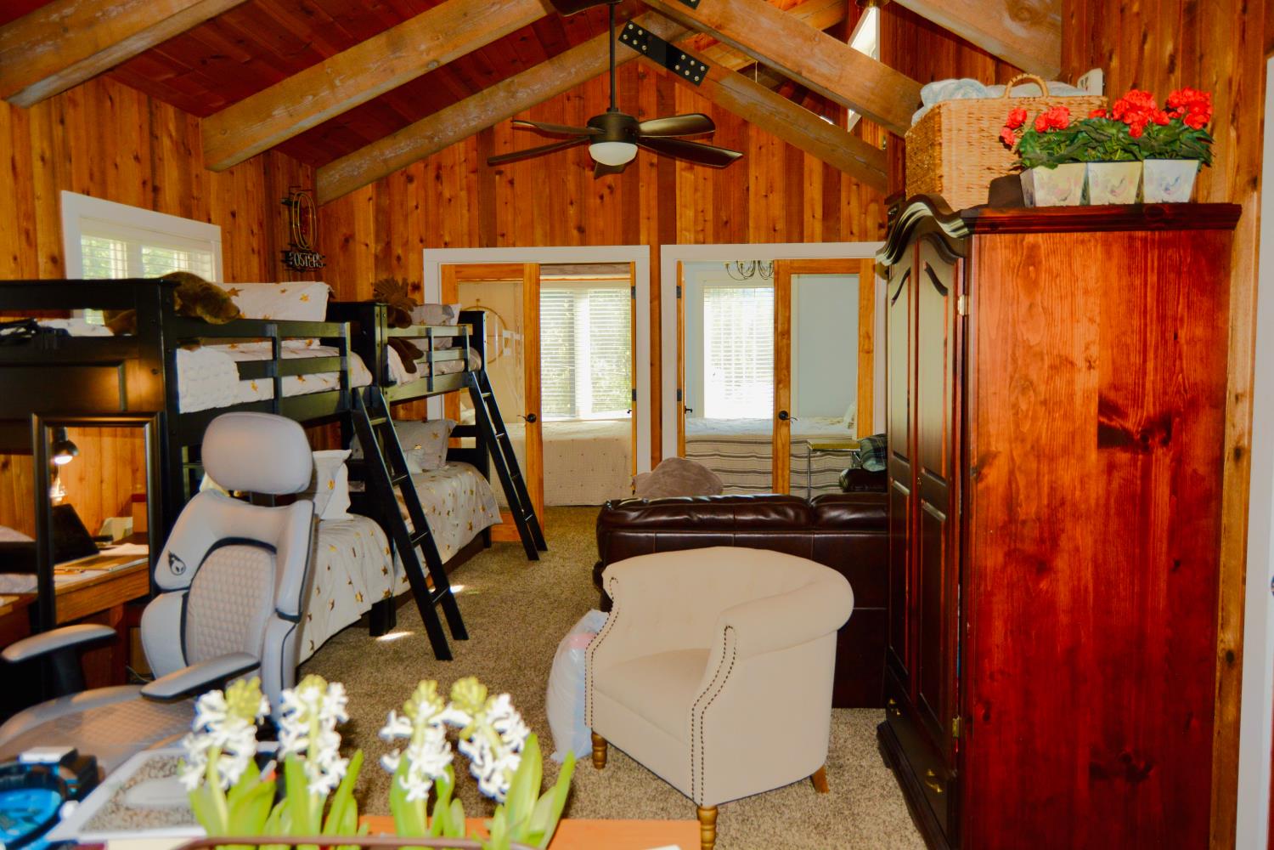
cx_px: 637
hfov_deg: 67.4
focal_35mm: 27
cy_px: 425
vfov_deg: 47.9
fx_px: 955
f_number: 3.5
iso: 360
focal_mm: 18
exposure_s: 1/125
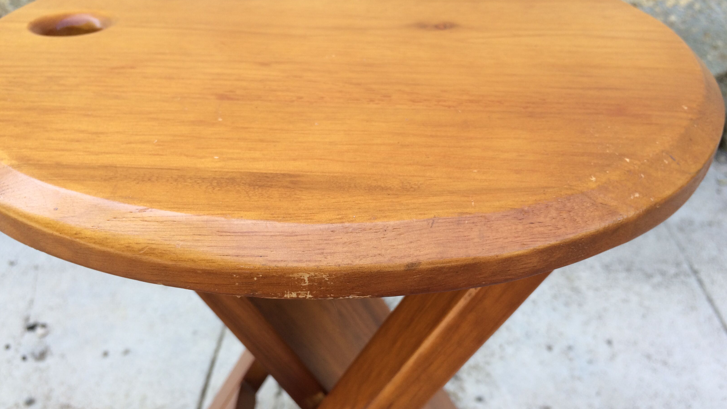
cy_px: 238
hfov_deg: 61.0
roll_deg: -4.8
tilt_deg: -34.8
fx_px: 617
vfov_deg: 36.6
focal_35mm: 32
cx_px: 366
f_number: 2.2
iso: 32
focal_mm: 4.15
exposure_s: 1/132
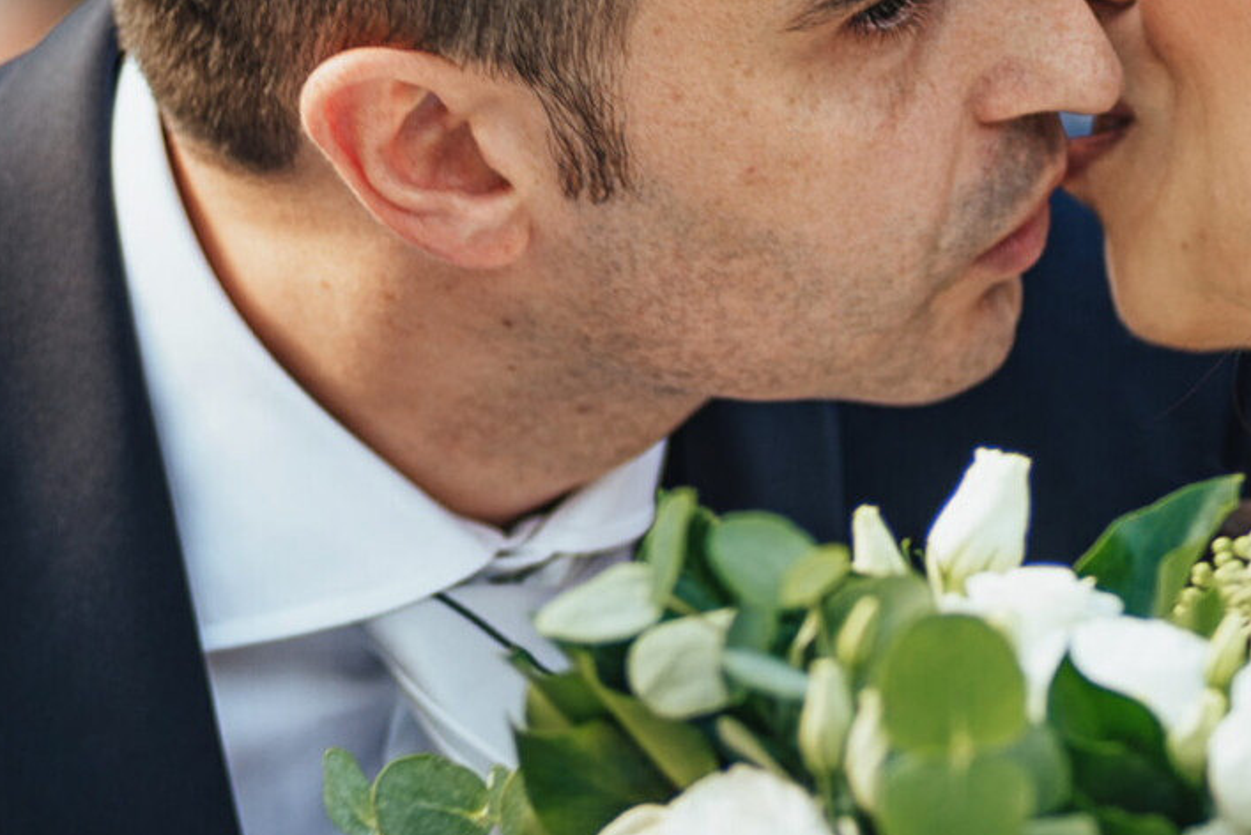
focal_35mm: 371
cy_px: 133
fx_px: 12897
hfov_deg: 5.5
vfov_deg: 3.7
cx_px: 1027
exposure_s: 1/250
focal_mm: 125
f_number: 3.5
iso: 100
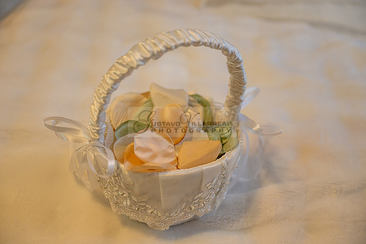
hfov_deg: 38.2
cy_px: 122
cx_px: 183
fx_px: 529
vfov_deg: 26.0
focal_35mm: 52
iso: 800
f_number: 2.8
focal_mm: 52
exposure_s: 1/200
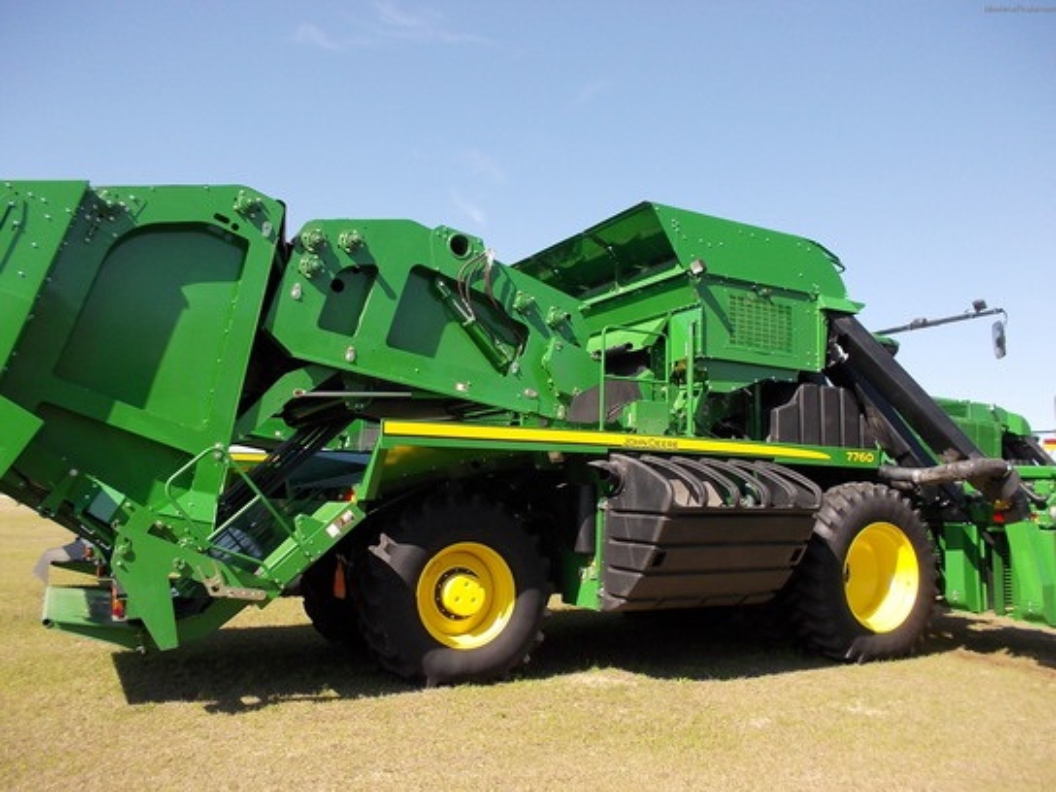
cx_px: 528
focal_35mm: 29
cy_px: 396
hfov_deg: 61.7
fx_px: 885
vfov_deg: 48.2
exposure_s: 1/400
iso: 80
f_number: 3.3
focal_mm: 4.1
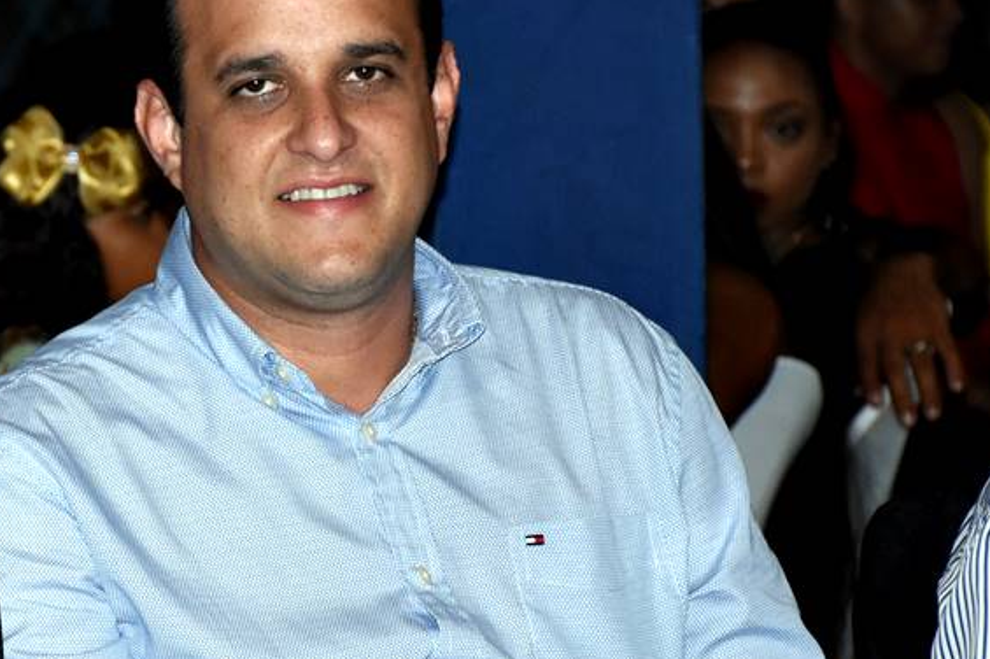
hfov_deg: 8.6
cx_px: 49
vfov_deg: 5.7
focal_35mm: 239
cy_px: 459
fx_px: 6570
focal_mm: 75
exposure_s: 1/100
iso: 1600
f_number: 5
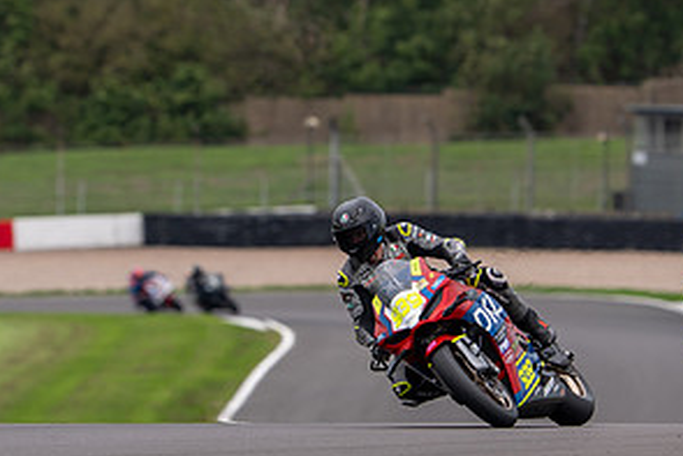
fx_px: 15166
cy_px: 274
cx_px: 467
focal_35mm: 799
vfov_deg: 1.7
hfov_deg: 2.6
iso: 125
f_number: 5.6
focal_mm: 368
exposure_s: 1/400
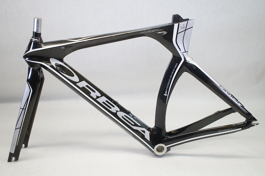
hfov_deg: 43.7
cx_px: 132
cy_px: 88
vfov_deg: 29.8
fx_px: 331
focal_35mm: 45
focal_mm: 30
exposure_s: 1/50
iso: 200
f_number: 4
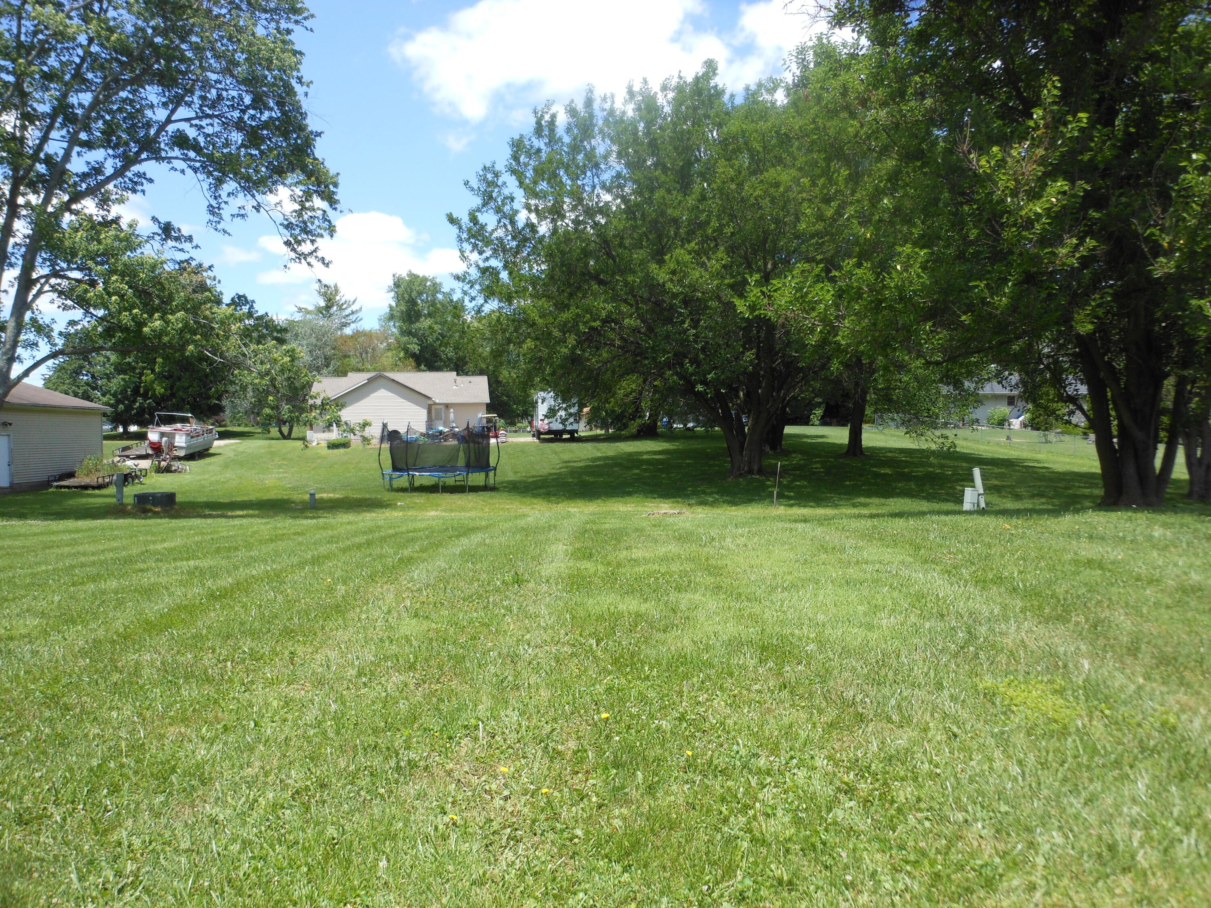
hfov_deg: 63.4
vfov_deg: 49.7
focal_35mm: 28
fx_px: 980
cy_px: 454
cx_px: 606
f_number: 3.7
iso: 80
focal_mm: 5
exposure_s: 1/400
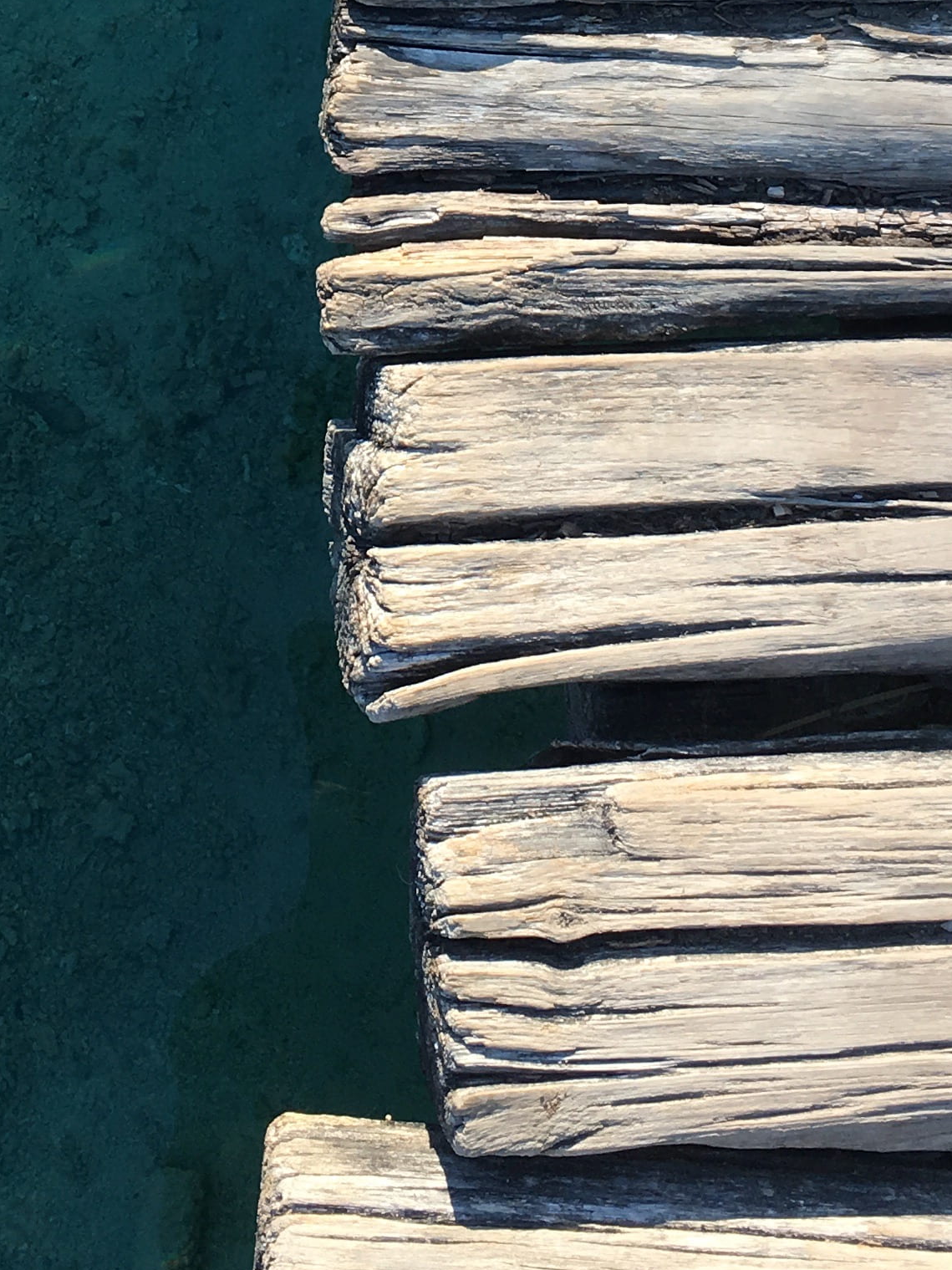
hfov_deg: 19.0
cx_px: 259
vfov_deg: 24.3
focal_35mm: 77
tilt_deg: -82.4
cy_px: 23
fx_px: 2824
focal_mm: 4.15
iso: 25
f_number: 2.2
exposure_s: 1/300
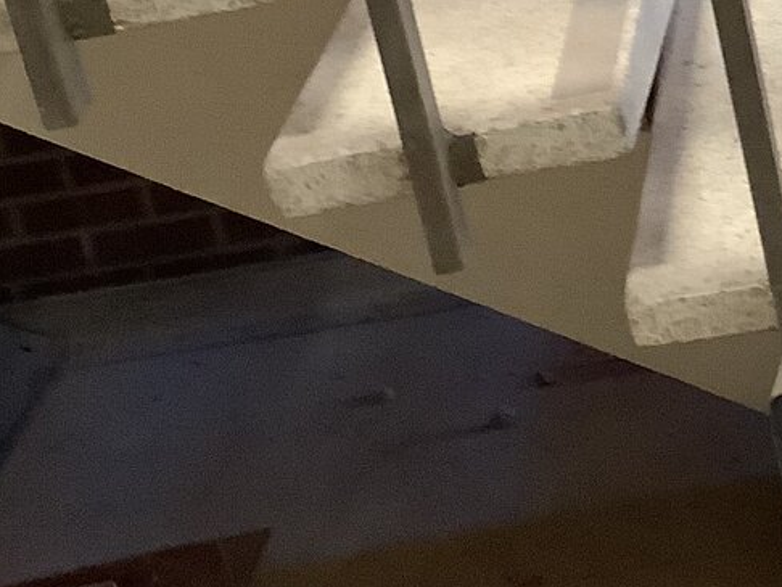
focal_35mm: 102
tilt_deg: -19.8
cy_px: -42
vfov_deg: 14.2
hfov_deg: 18.5
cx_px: 874
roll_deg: +11.2
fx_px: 2305
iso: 320
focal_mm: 3.3
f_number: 2.4
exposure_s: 1/40
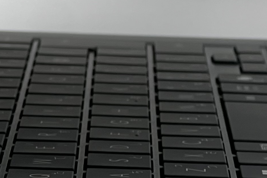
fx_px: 2551
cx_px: 202
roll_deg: -0.6
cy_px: -79
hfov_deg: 6.0
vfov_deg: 4.0
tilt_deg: -4.4
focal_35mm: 344
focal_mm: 9
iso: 32
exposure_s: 1/160
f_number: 2.8
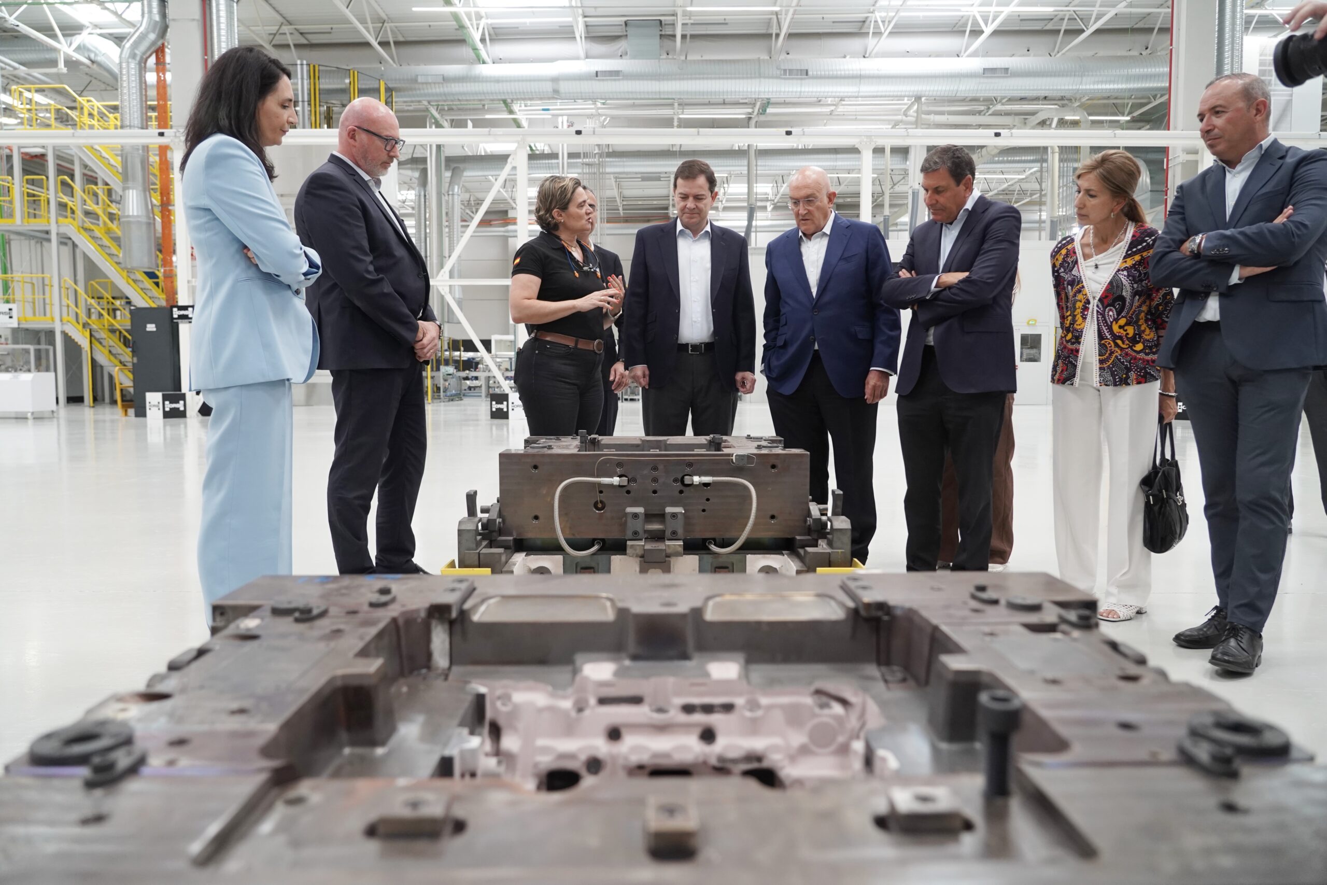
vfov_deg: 53.1
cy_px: 442
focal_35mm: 24
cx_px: 664
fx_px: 885
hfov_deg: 73.7
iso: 2000
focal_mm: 24
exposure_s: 1/200
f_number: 4
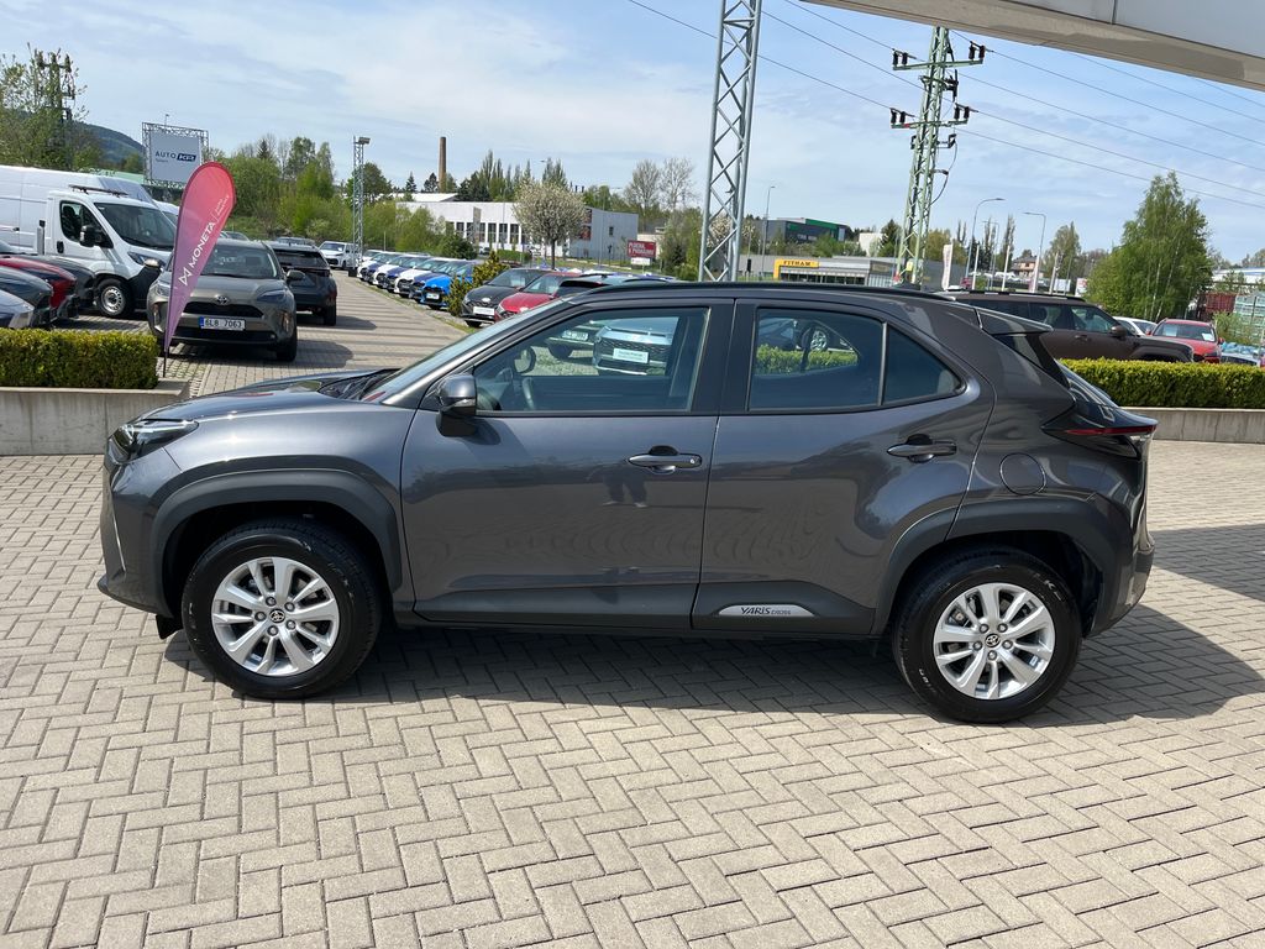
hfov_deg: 67.3
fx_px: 950
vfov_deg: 53.1
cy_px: 474
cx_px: 632
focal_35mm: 26
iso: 50
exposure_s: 1/2755
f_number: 1.6
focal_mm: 5.1
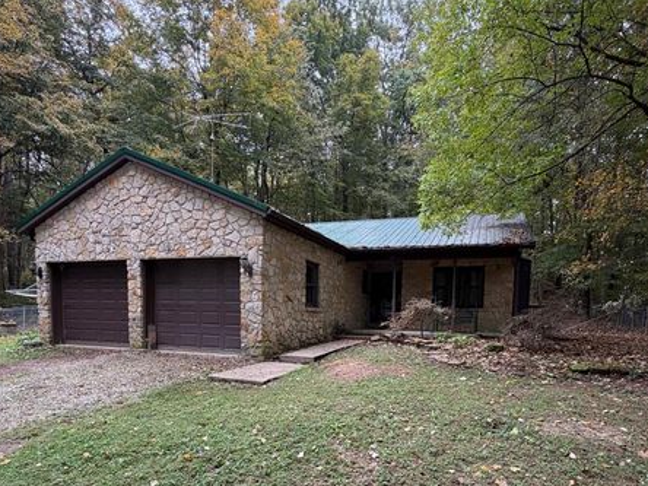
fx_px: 393
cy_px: 344
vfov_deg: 61.0
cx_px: 358
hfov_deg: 78.7
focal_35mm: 21
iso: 125
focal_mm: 2.22
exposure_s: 1/121
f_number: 2.2
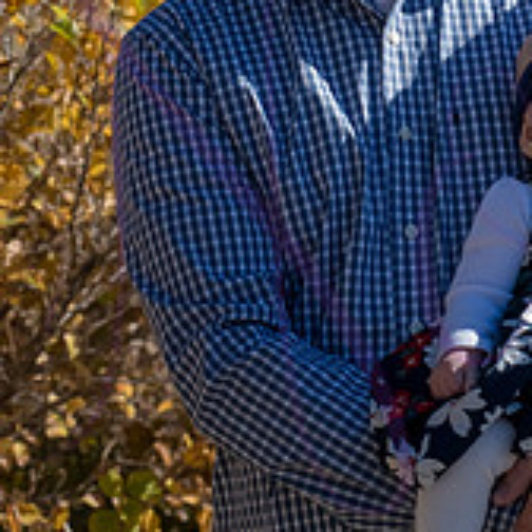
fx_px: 4086
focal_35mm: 235
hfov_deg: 7.4
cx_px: 589
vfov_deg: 7.4
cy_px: -59
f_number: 10
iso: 400
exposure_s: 1/640
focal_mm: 80
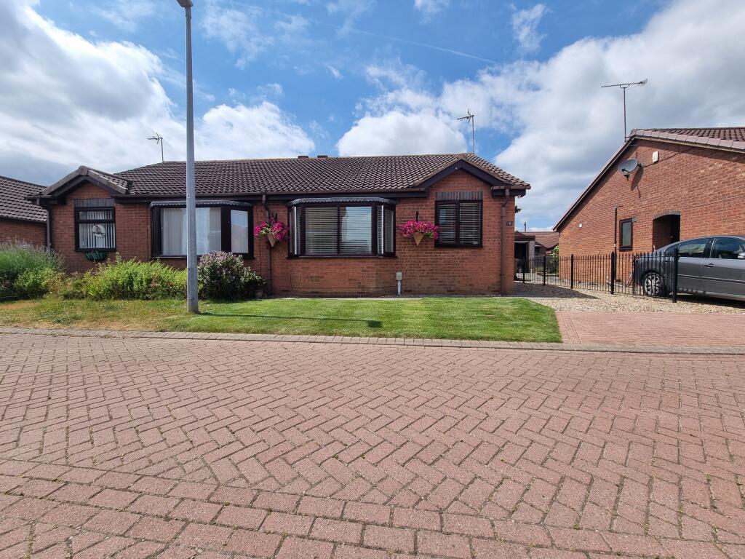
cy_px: 280
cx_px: 372
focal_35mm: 13
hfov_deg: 106.2
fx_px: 280
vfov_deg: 89.9
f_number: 2.2
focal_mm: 2.2
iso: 50
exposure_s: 1/2288
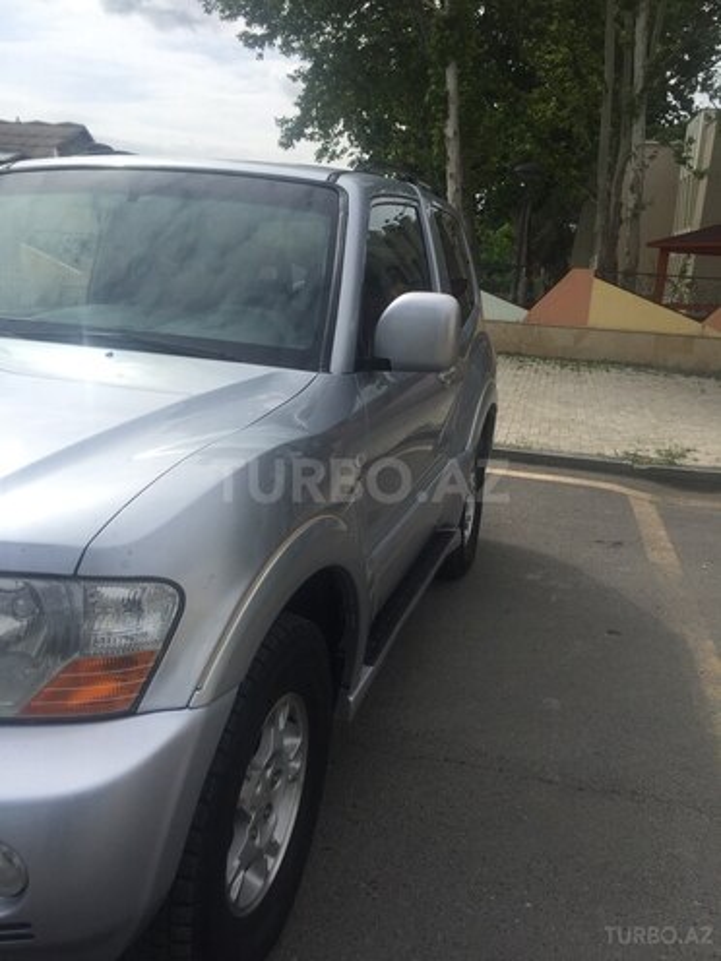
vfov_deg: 61.7
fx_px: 805
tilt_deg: -14.8
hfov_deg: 48.2
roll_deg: -4.2
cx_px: 360
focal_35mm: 29
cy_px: 480
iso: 32
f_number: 2.2
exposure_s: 1/2639
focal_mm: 4.15
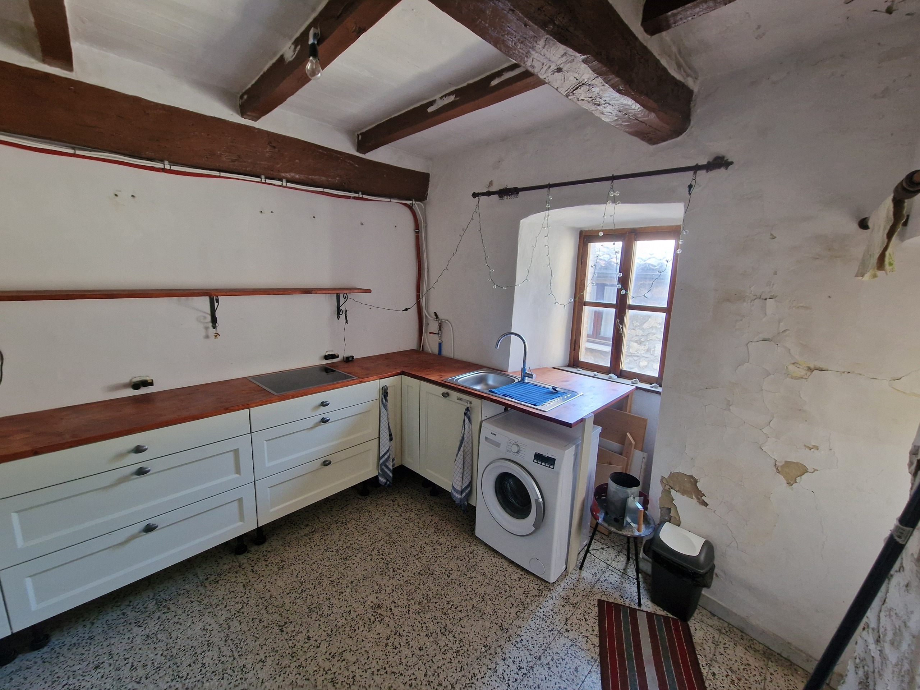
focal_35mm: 13
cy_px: 345
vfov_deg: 89.9
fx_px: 346
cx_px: 460
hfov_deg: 106.2
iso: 320
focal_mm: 2.2
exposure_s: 1/40
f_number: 2.2
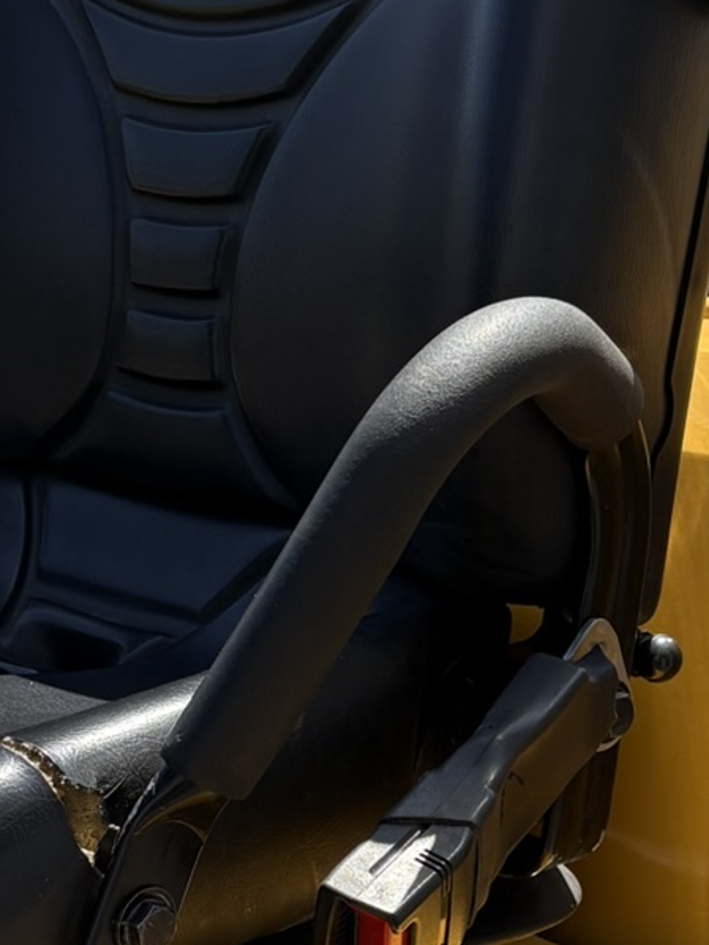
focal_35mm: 89
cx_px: 150
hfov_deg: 16.5
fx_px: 2429
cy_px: 790
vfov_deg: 21.7
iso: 64
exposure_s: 1/1751
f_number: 1.6
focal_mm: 5.96
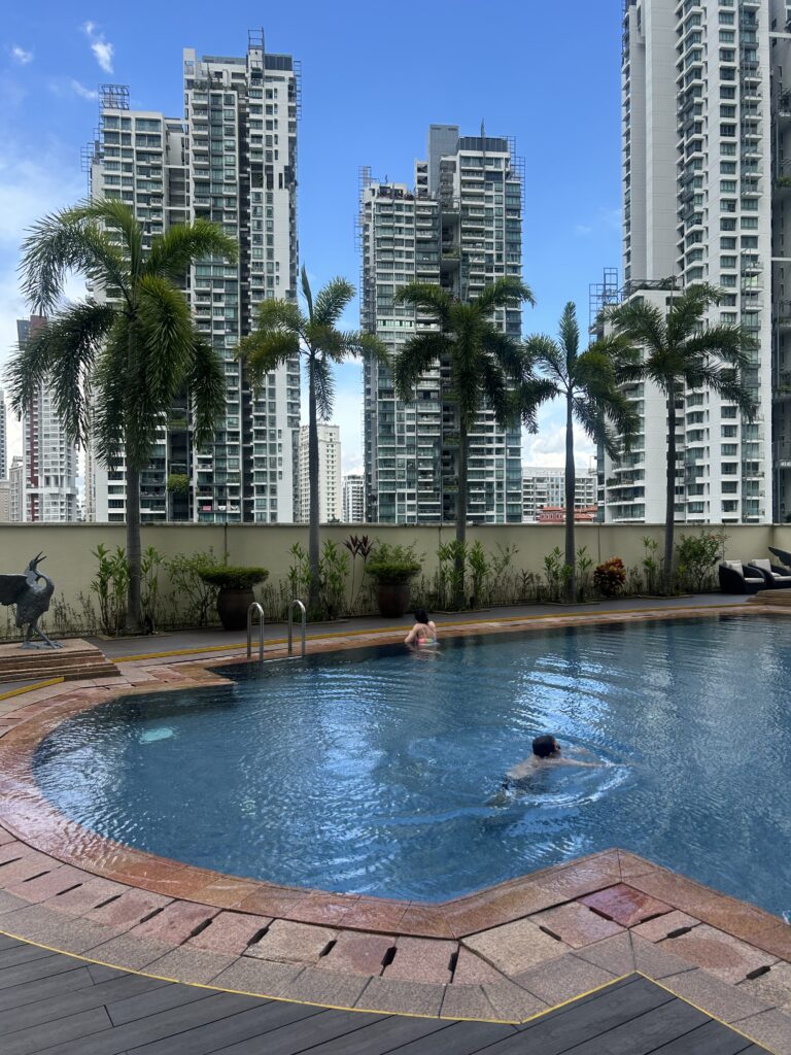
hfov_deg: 53.1
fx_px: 792
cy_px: 528
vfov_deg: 67.3
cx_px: 396
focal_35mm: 26
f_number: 1.5
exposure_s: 1/1669
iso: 50
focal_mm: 5.7
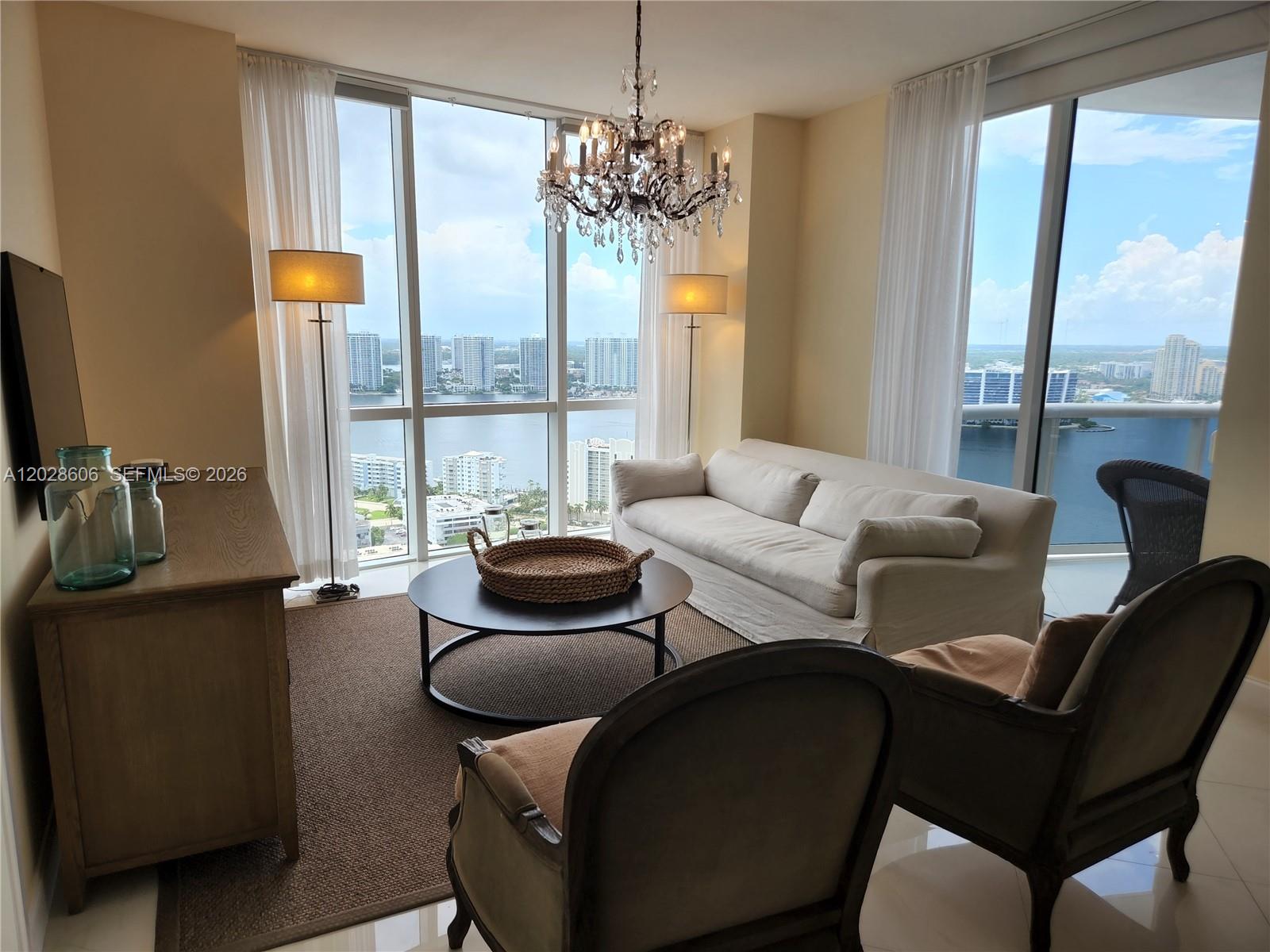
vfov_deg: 58.9
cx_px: 635
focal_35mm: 23
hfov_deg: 73.9
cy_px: 476
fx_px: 844
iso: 20
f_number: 1.8
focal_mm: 5.4
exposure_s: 1/217
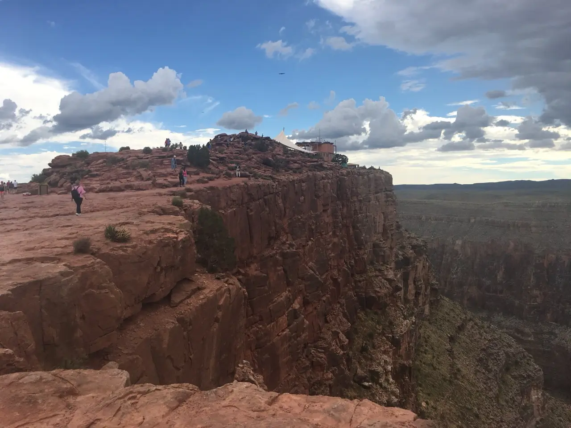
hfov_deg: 61.7
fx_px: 478
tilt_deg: -0.2
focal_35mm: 29
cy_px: 214
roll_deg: +0.9
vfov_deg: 48.2
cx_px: 286
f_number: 2.2
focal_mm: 4.15
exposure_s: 1/974
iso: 25
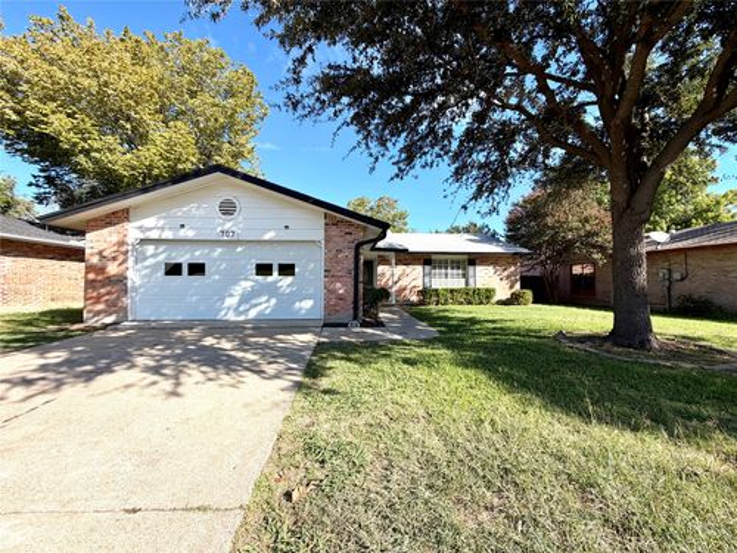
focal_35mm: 14
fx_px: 298
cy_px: 276
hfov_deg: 102.1
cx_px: 368
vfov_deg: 85.7
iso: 32
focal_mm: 2.22
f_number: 2.2
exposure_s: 1/770
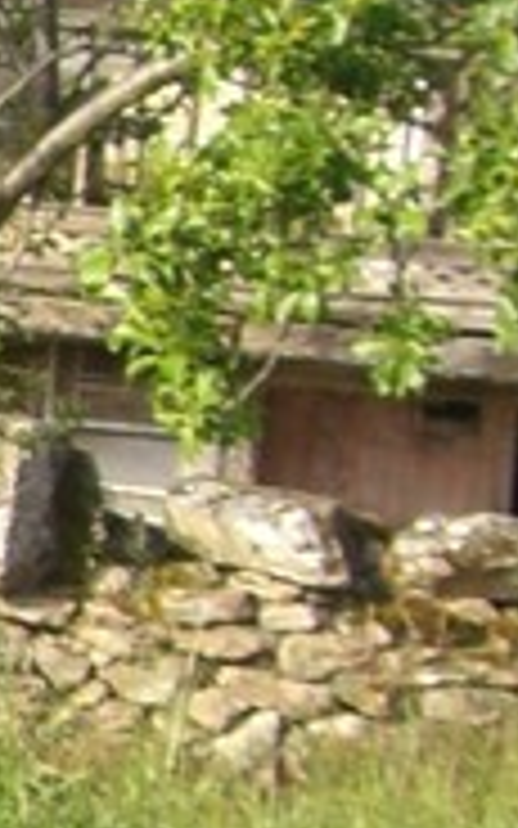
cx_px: -1405
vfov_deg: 9.5
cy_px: 684
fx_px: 4947
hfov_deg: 5.4
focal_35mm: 219
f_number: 4.3
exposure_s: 1/200
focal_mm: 6.2
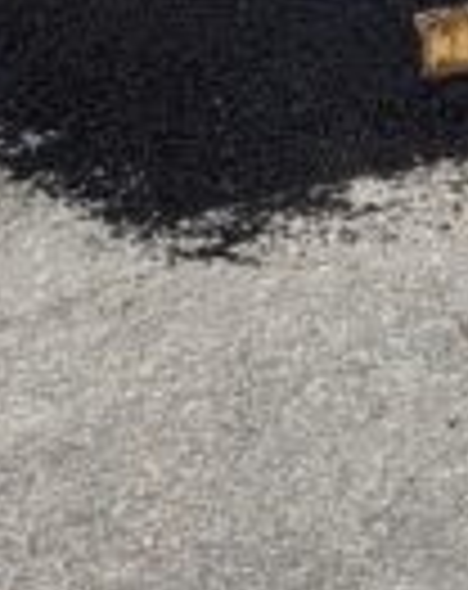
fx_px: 3462
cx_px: 1530
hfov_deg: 6.8
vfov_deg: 9.1
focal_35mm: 199
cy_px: -658
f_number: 1.8
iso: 40
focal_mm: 5.4
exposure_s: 1/417
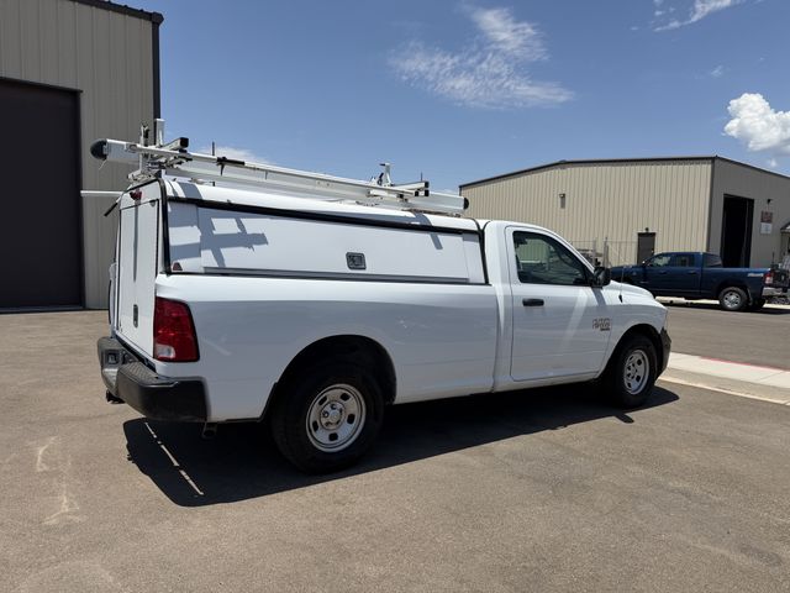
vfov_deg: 56.8
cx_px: 395
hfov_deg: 71.6
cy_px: 296
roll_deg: -0.3
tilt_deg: -2.8
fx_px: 548
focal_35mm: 24
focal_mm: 6.76
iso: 80
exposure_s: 1/7353
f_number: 1.78
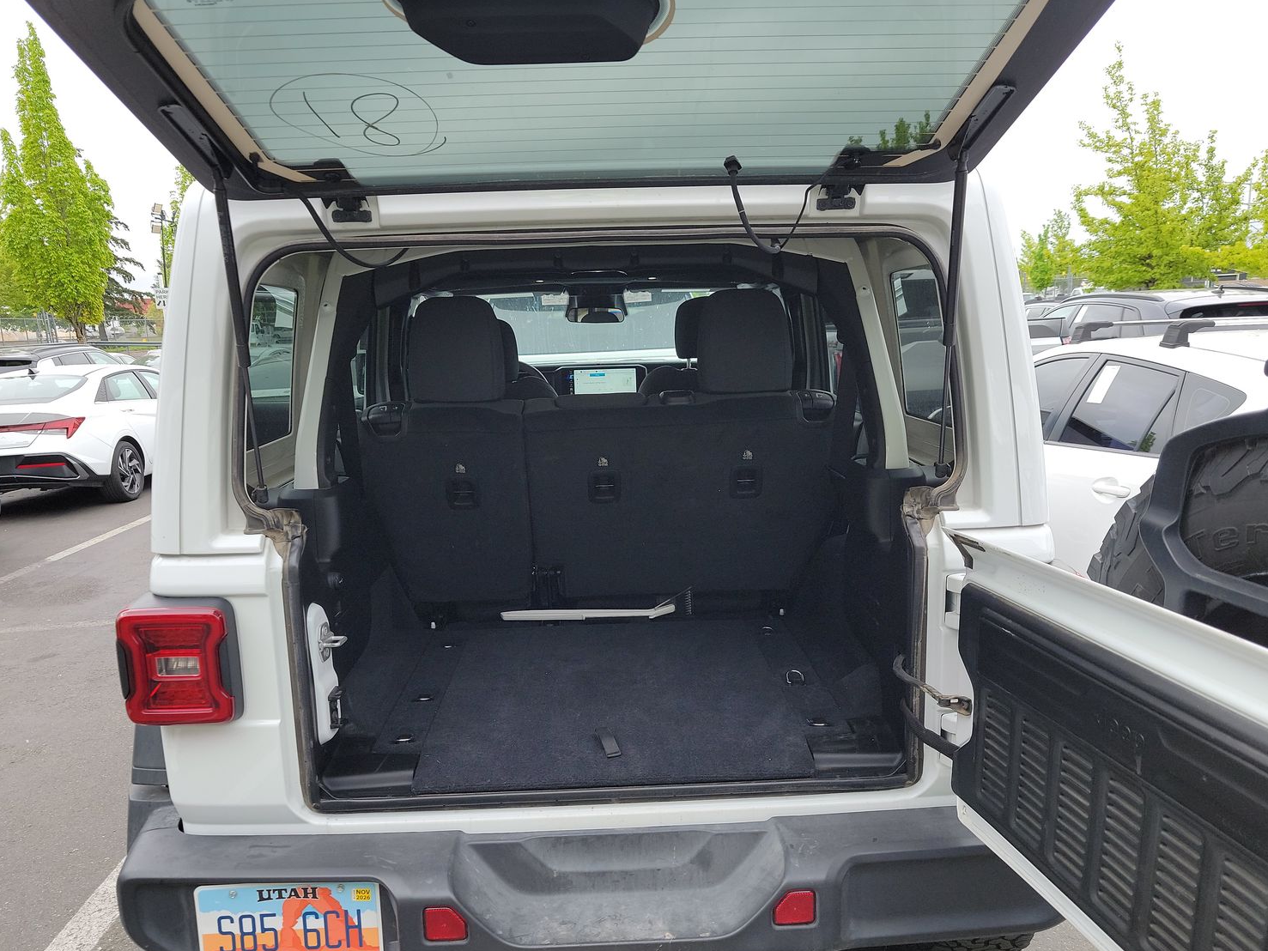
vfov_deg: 53.0
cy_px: 513
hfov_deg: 67.3
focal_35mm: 26
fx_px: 952
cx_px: 614
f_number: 1.8
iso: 50
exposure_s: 1/119
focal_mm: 6.7
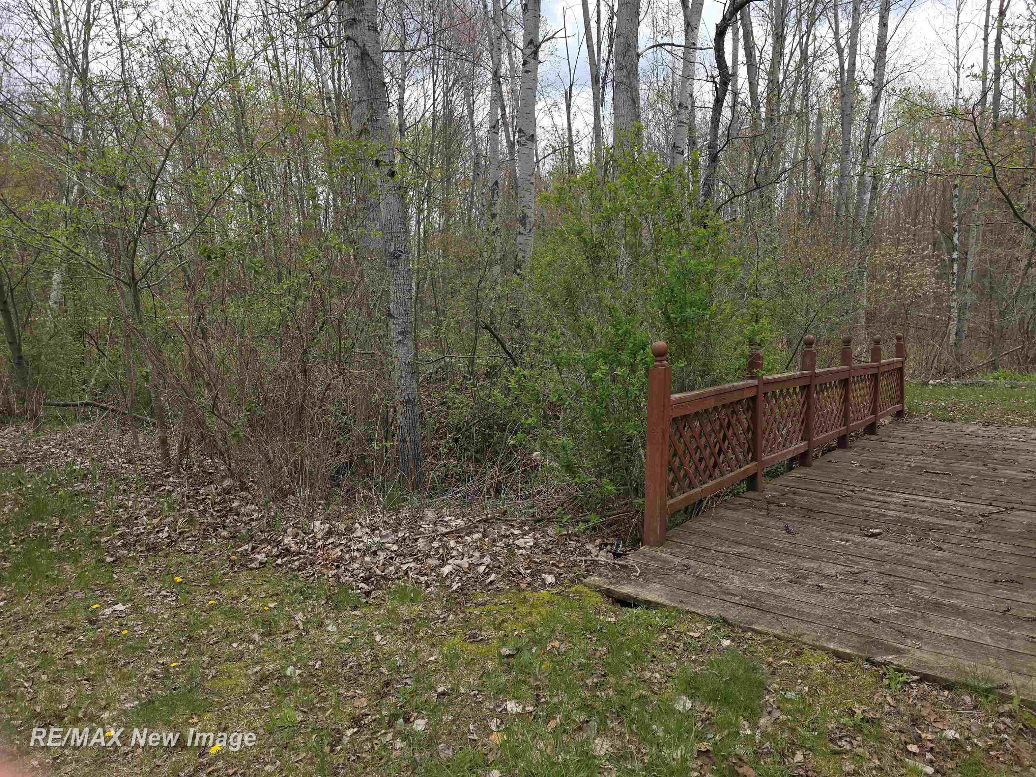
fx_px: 688
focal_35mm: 23
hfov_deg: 73.9
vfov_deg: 58.9
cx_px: 518
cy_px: 388
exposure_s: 1/222
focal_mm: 6.3
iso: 12
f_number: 1.7
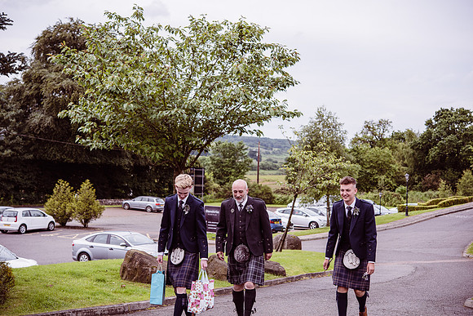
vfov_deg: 22.6
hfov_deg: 33.4
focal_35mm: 60
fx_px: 788
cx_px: 236
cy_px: 158
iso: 200
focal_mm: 60
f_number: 4.5
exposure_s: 1/1000
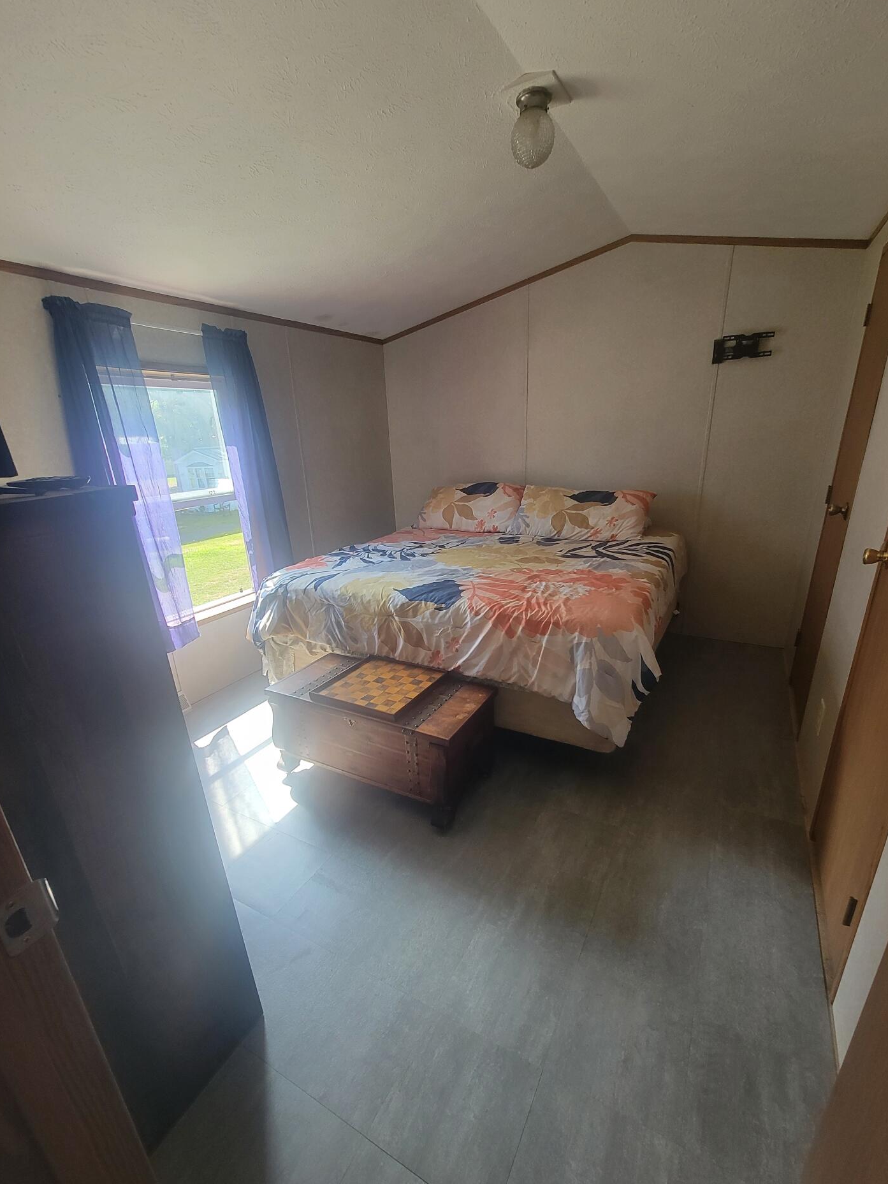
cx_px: 451
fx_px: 479
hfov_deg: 85.7
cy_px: 628
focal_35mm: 14
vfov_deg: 101.9
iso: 125
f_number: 2.2
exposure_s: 1/60
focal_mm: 2.2
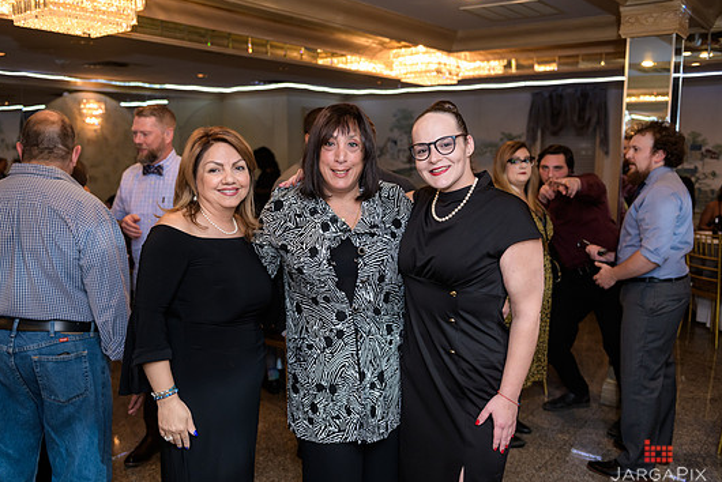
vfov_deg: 37.9
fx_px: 702
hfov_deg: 54.4
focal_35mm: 35
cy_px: 247
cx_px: 346
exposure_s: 1/125
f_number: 3.2
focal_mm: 32
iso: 800
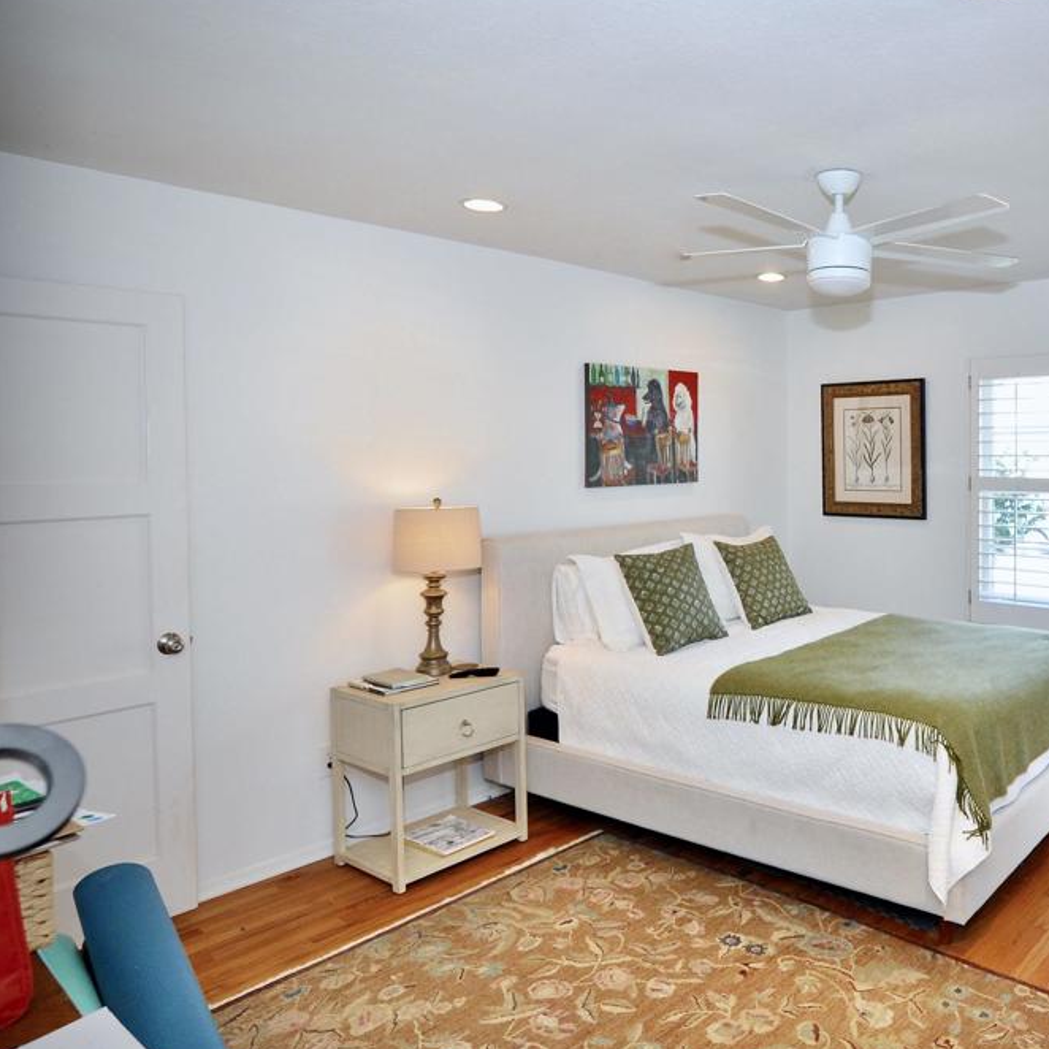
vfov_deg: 70.5
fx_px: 742
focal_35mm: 22
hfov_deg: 66.3
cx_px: 781
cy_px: 518
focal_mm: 11
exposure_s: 1/60
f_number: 4
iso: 560
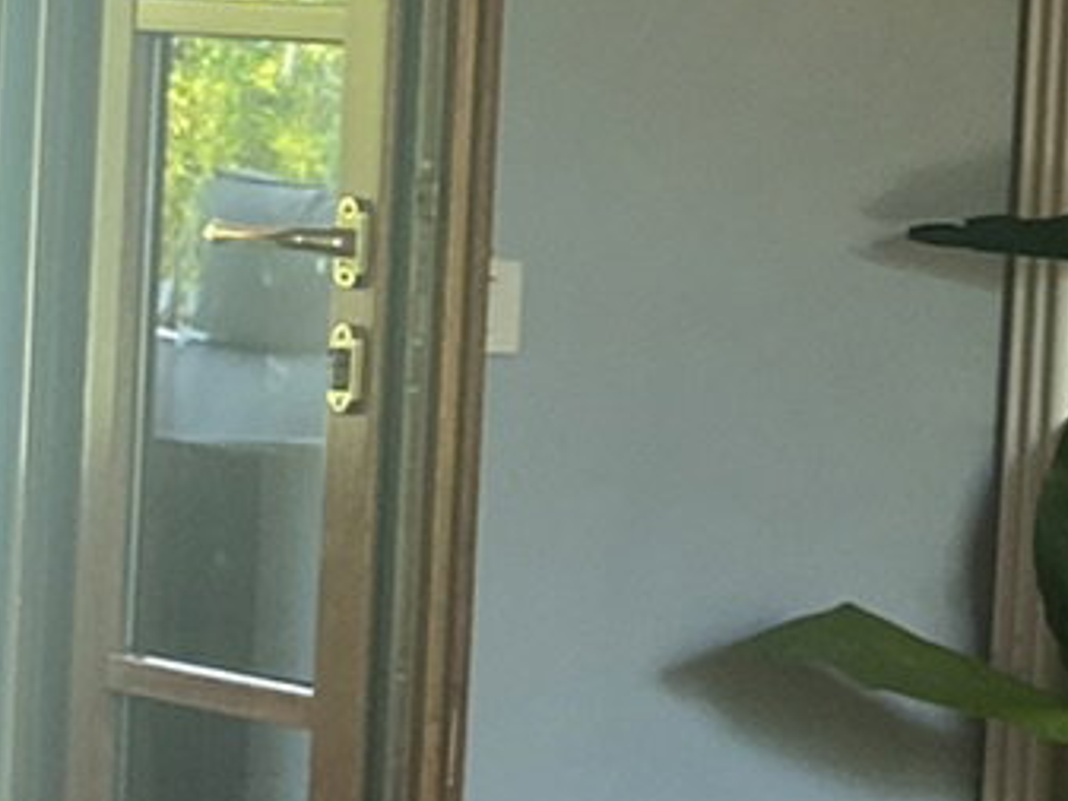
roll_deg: -4.4
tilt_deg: -4.4
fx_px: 4876
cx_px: 2355
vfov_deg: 9.4
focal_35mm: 158
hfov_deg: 11.0
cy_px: 646
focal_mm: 4.25
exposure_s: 1/104
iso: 125
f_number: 1.8
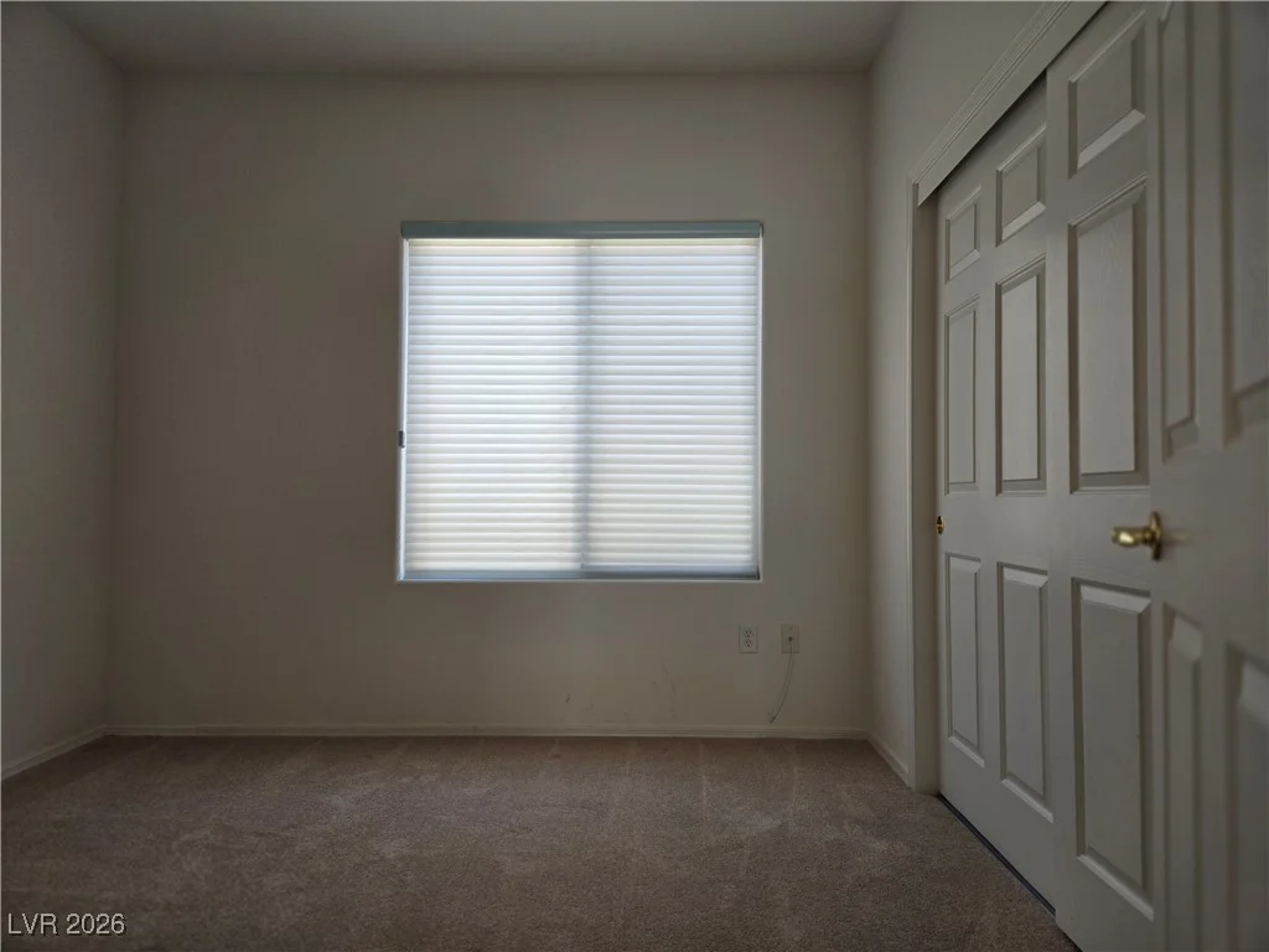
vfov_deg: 58.9
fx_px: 843
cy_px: 476
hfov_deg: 73.9
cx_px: 634
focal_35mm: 23
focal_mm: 5.4
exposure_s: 1/120
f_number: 1.8
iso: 64
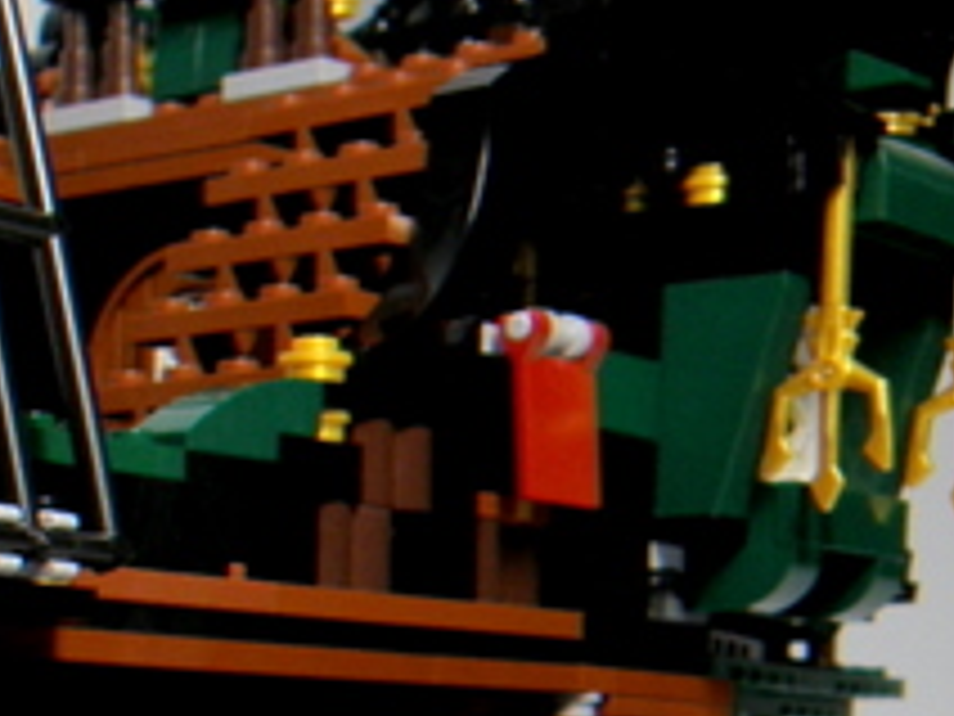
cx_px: -684
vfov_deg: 14.4
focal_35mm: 98
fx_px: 2701
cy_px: 950
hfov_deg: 17.0
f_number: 4
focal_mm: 4.6
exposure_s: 1/15
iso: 64
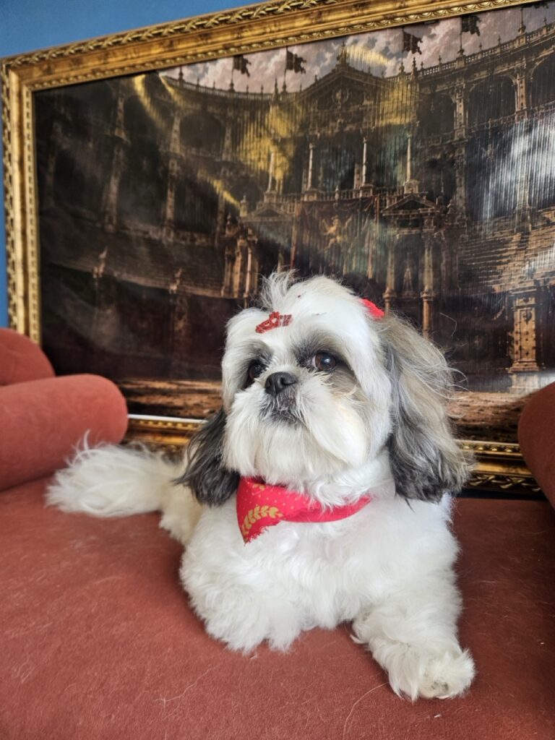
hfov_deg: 58.9
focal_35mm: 23
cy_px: 370
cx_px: 278
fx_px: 492
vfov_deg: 73.9
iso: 125
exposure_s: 1/180
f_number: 1.8
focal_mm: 5.4
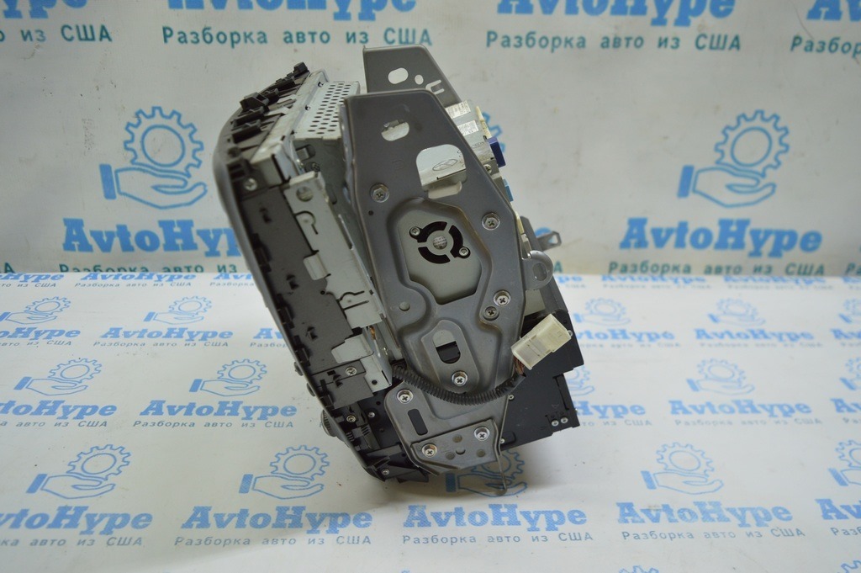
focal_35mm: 30
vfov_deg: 43.5
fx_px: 717
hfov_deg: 62.0
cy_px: 286
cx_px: 430
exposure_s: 1/80
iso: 400
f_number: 3.5
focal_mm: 20
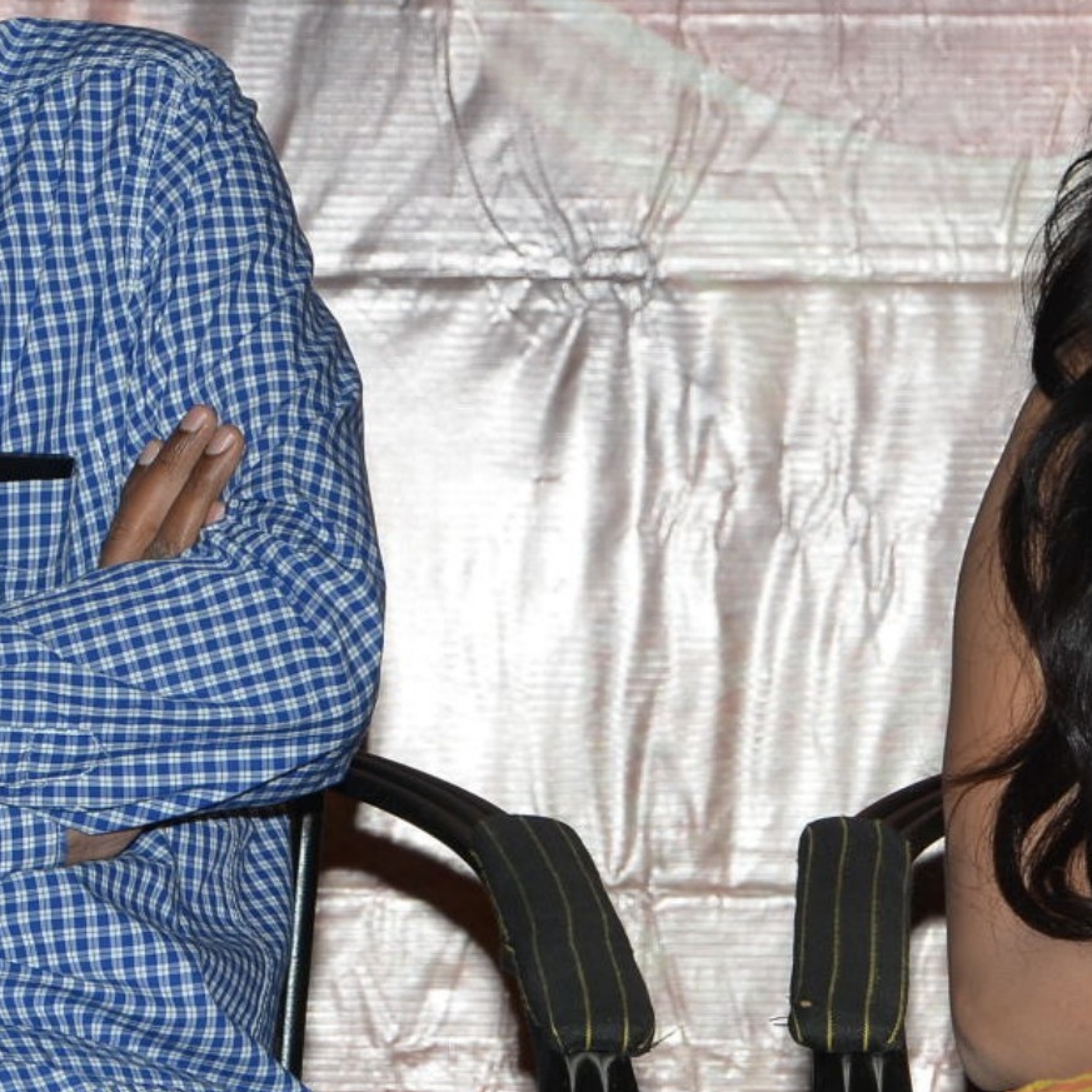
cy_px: 318
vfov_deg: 5.9
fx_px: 10600
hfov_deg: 5.9
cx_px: 657
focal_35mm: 297
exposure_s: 1/125
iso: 320
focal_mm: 90
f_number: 6.3
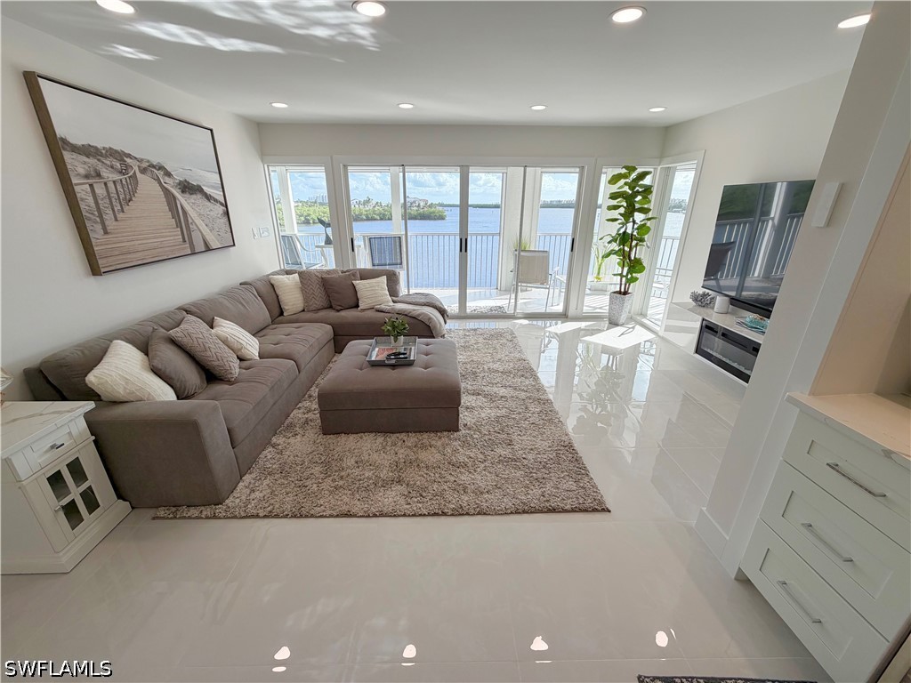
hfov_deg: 102.1
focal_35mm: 14
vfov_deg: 85.7
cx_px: 456
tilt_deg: -20.7
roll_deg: +0.1
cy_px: 342
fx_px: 368
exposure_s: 1/257
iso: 40
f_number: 2.2
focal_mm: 2.22
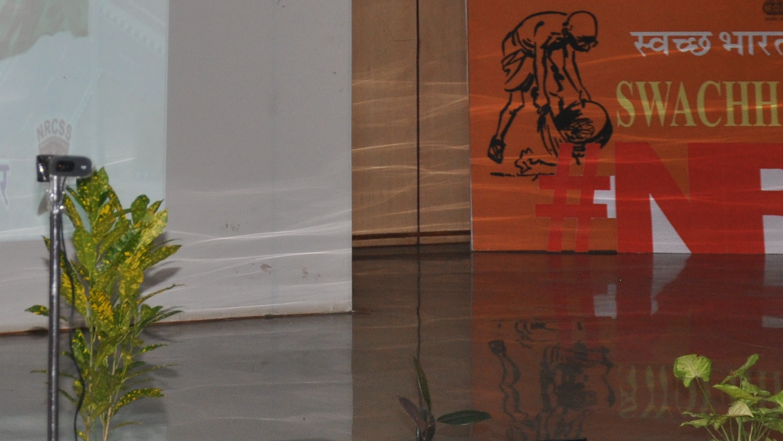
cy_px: -70
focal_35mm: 155
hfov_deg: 13.8
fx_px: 3218
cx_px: 94
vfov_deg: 7.8
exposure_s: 1/60
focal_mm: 38
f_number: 4.5
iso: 400
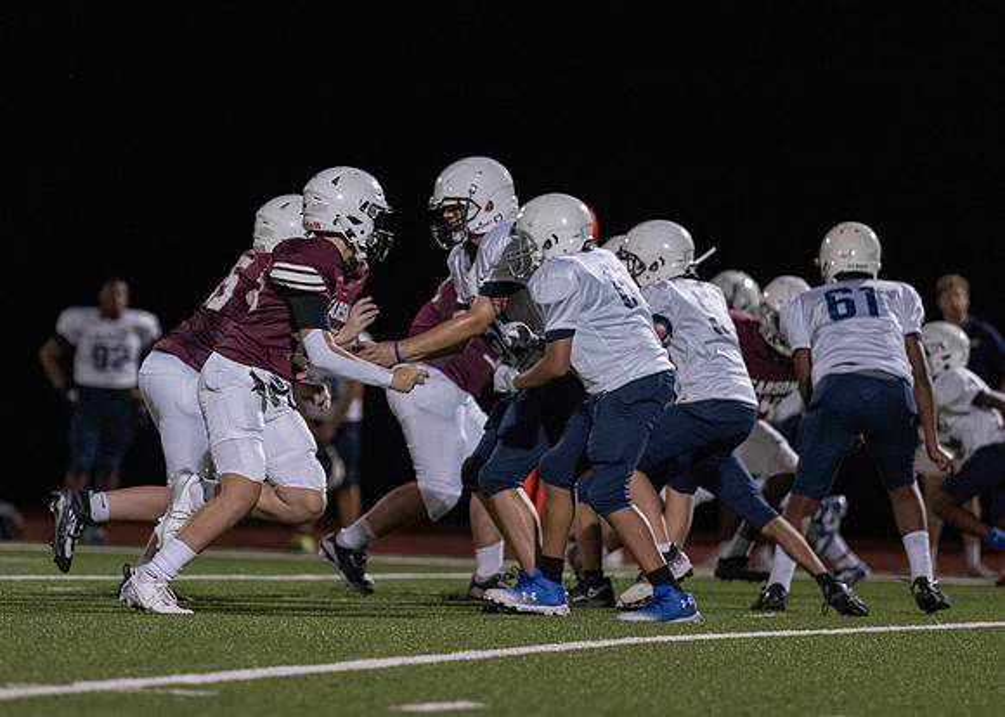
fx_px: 8859
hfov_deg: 6.5
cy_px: 285
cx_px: 335
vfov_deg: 4.6
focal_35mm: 310
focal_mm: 200
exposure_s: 1/1000
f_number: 2.8
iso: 2500
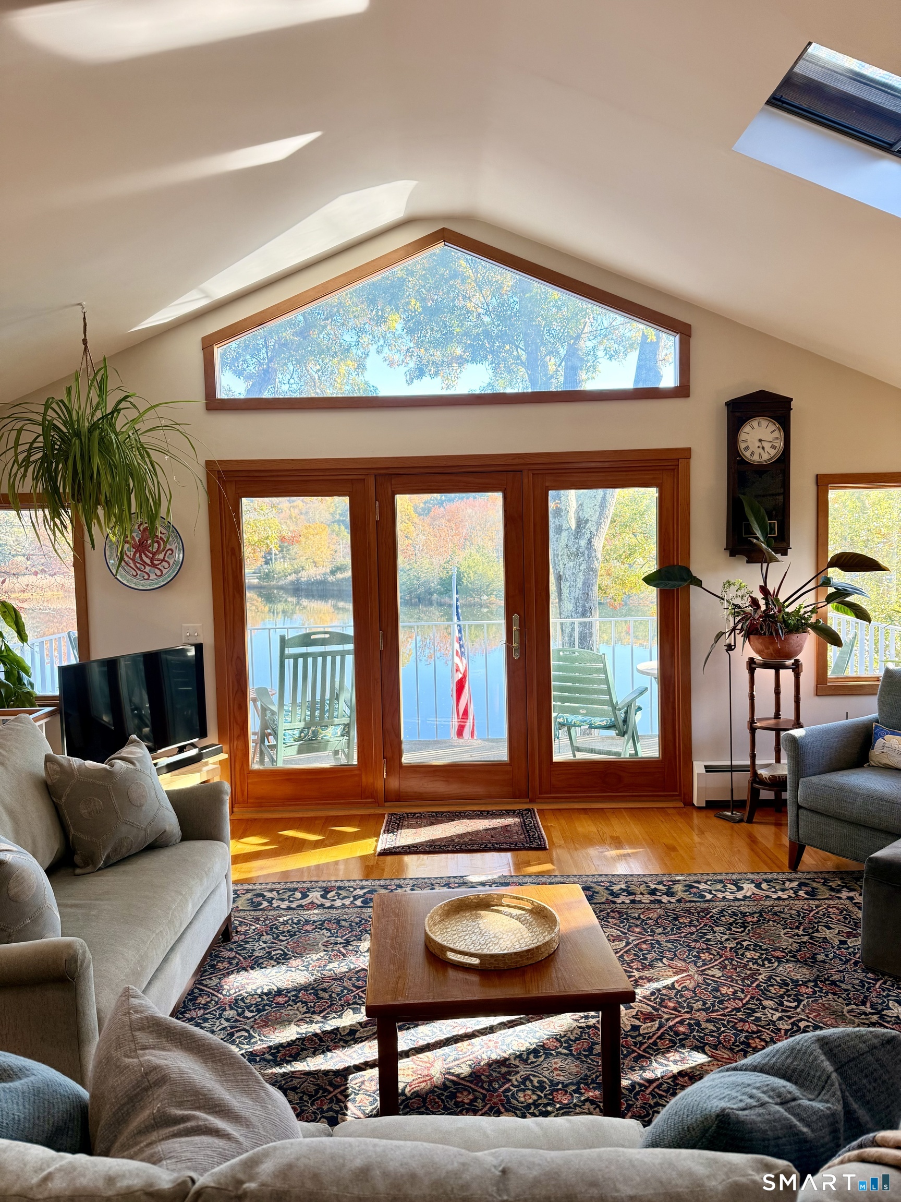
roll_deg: +0.2
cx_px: 450
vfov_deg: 71.6
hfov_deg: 56.8
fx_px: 833
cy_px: 601
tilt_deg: -4.3
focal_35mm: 24
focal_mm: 6.76
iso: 80
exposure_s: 1/132
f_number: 1.78
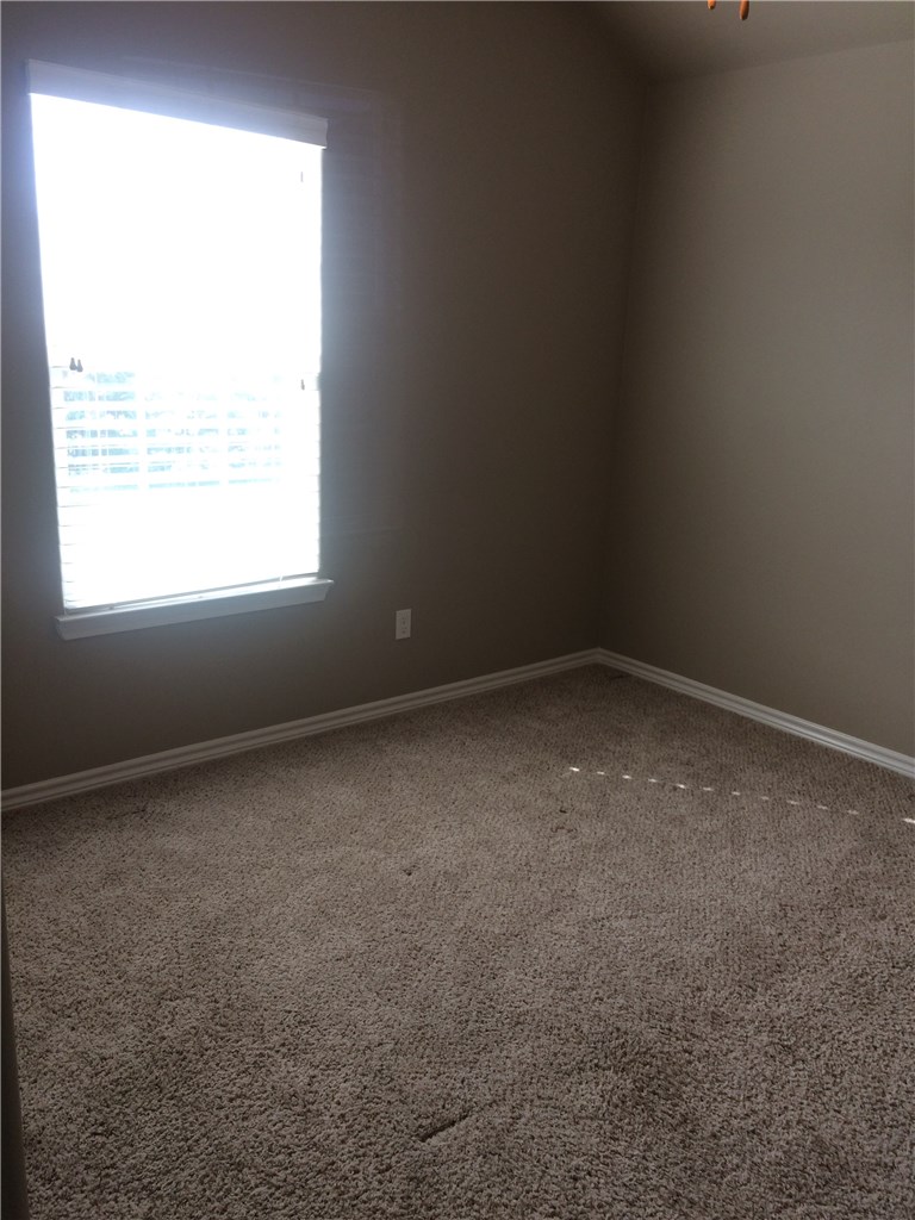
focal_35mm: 29
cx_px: 458
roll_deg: -1.5
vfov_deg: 61.7
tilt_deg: -16.8
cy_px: 610
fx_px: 1022
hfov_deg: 48.2
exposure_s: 1/60
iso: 50
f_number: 2.2
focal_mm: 4.15
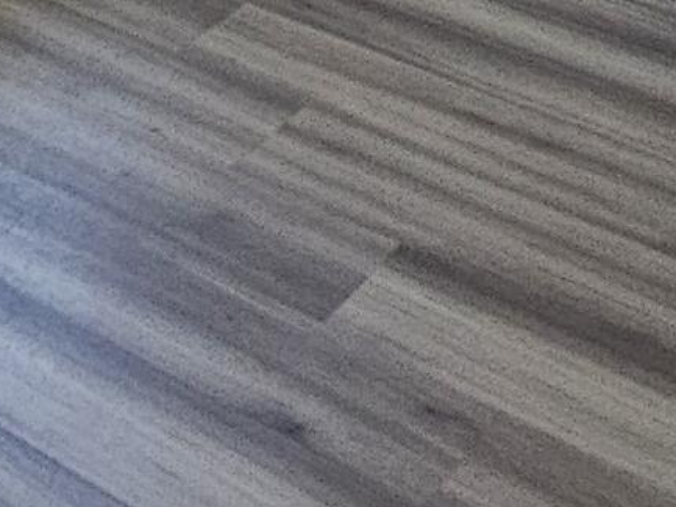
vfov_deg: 12.8
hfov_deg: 21.4
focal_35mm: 90
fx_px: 1758
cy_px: -691
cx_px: 95
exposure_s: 1/60
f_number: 2.2
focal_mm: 2.2
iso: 250
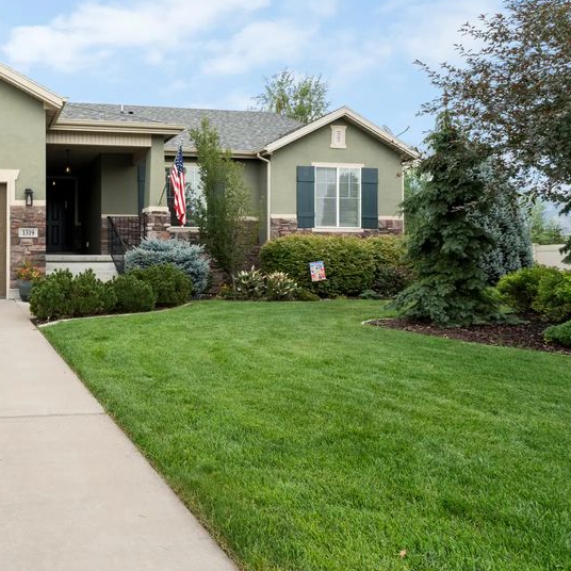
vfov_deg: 60.5
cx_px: 55
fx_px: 485
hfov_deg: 53.3
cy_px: 234
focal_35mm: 26
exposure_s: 1/250
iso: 640
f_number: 10
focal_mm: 16
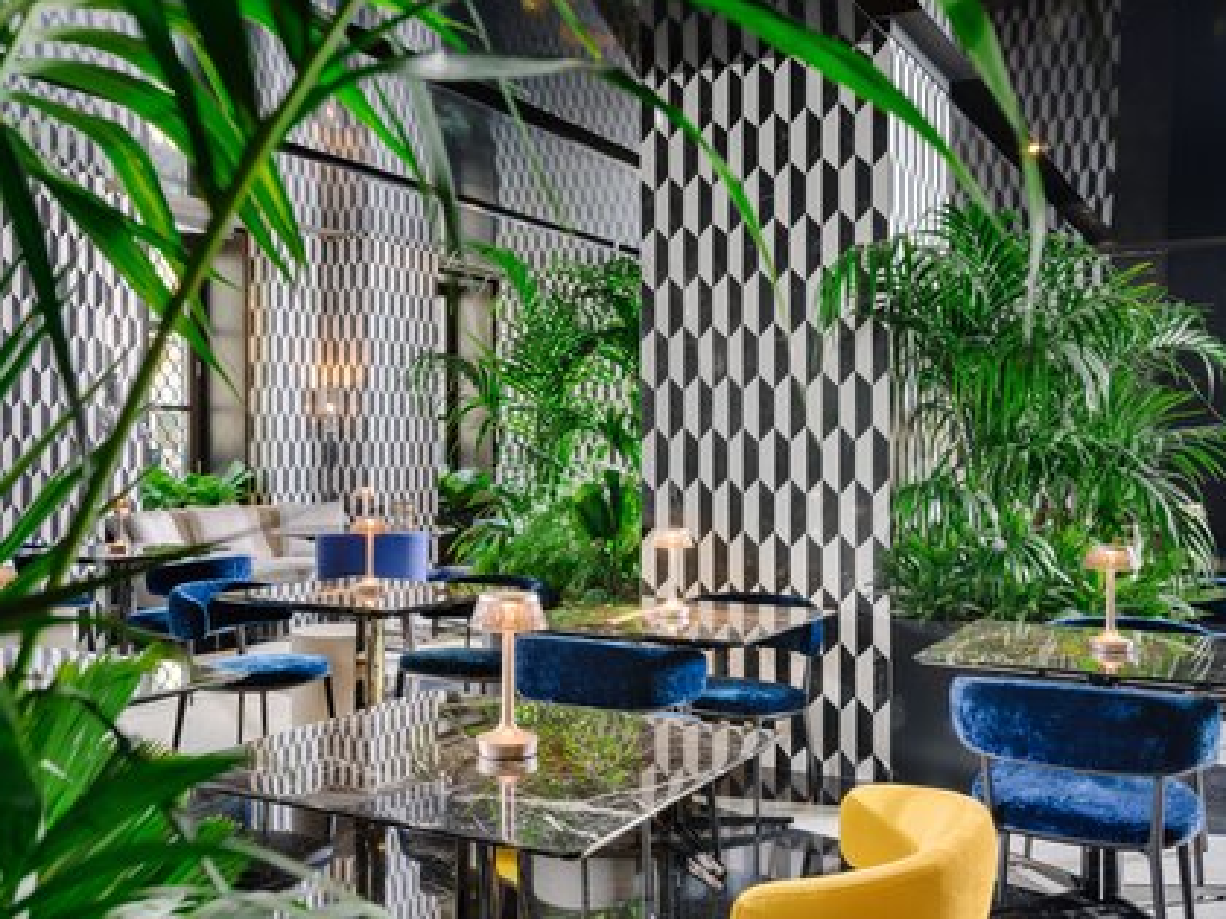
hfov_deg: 55.3
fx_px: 1169
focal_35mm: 33
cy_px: 455
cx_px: 560
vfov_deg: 42.9
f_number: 6.3
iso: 80
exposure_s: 1/10
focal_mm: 30
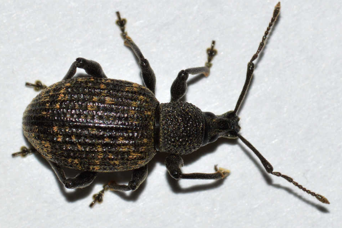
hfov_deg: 13.6
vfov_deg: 9.1
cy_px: 114
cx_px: 171
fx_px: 1434
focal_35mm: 151
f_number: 20
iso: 100
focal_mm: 100
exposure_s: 1/200
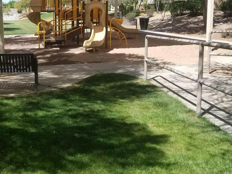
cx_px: 66
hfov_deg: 42.8
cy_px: 48
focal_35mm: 43
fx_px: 288
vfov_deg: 33.1
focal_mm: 4.2
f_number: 1.7
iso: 50
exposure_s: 1/1524
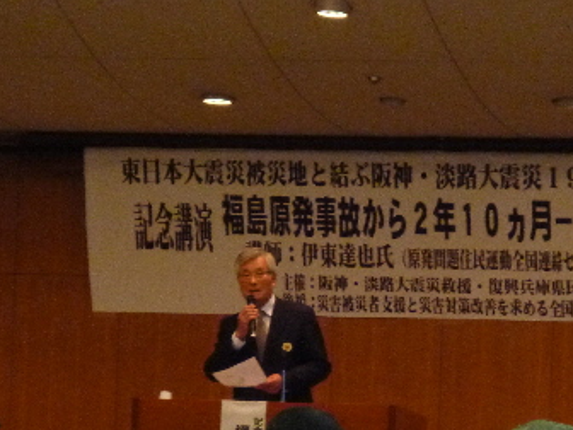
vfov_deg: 6.4
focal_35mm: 232
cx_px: 385
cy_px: 276
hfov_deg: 8.5
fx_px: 3840
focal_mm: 21.5
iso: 800
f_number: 5.9
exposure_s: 1/30
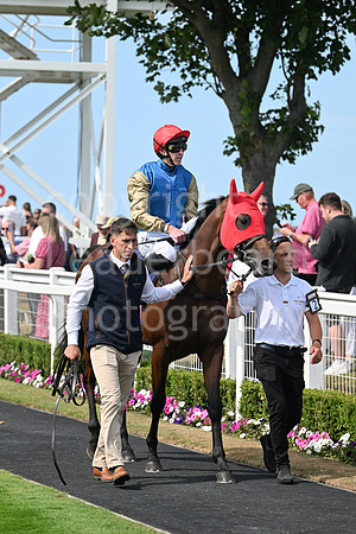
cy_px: 267
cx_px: 178
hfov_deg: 8.6
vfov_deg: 12.8
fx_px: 2373
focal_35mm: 160
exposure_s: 1/2000
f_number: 5.6
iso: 400
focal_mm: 160
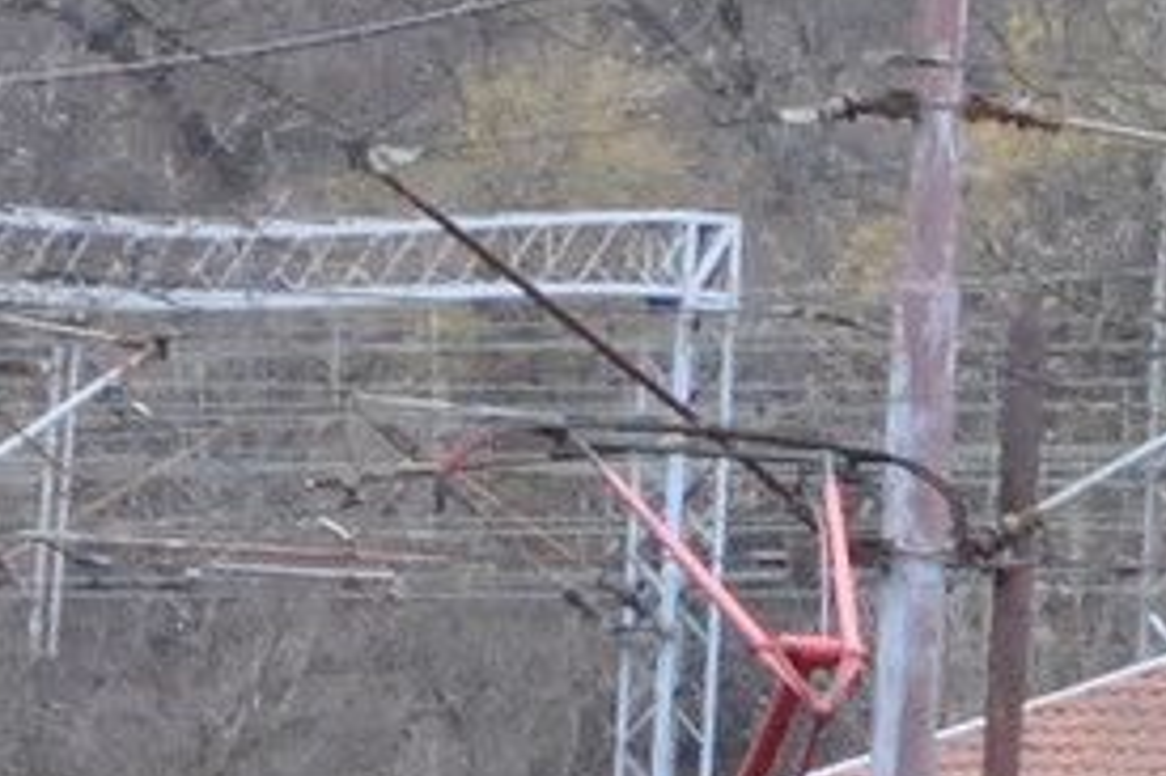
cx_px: 365
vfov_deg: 3.8
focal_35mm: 360
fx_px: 11658
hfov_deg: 5.7
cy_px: 903
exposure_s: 1/200
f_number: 5.6
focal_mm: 55
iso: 800
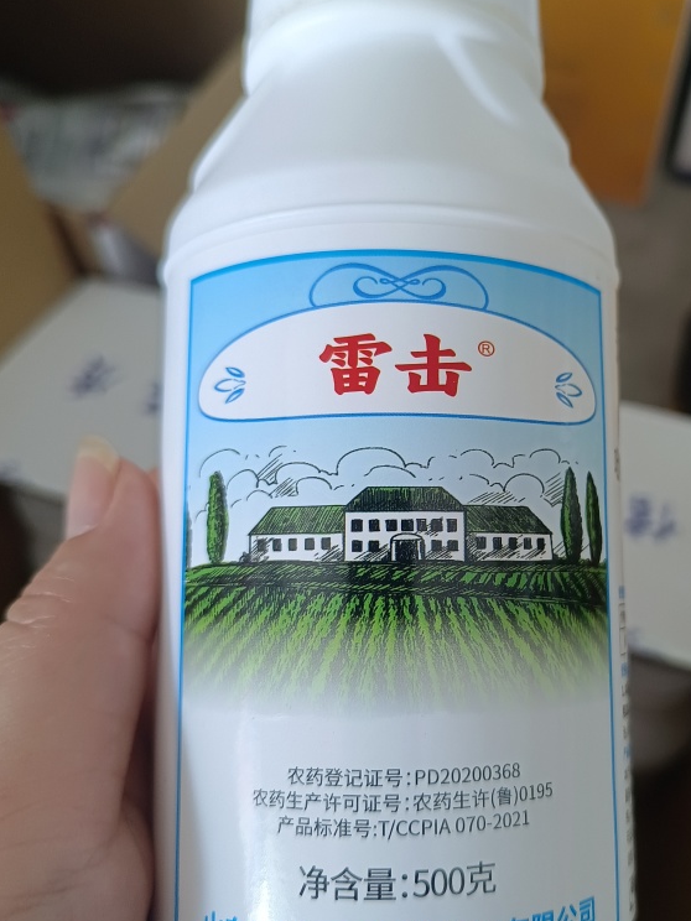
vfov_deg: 55.3
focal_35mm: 33
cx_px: 471
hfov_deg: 42.3
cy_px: 451
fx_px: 878
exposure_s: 1/50
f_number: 1.88
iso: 866
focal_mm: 5.59
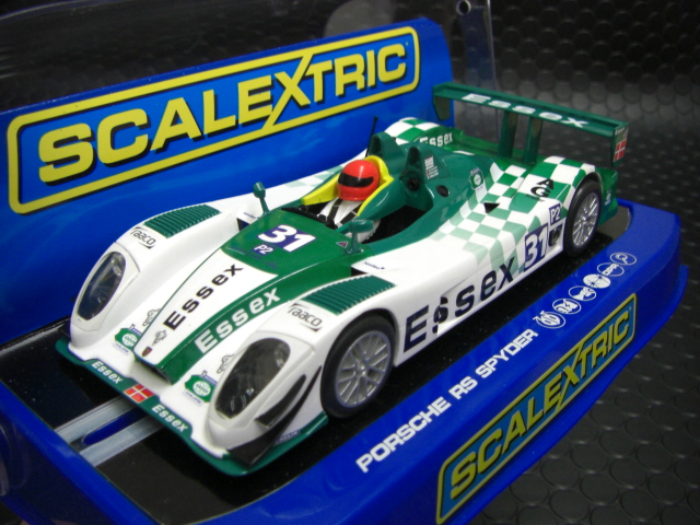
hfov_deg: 49.0
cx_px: 350
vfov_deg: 37.7
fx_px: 768
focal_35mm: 38
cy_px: 262
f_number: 3.4
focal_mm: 6.3
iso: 200
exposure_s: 1/30
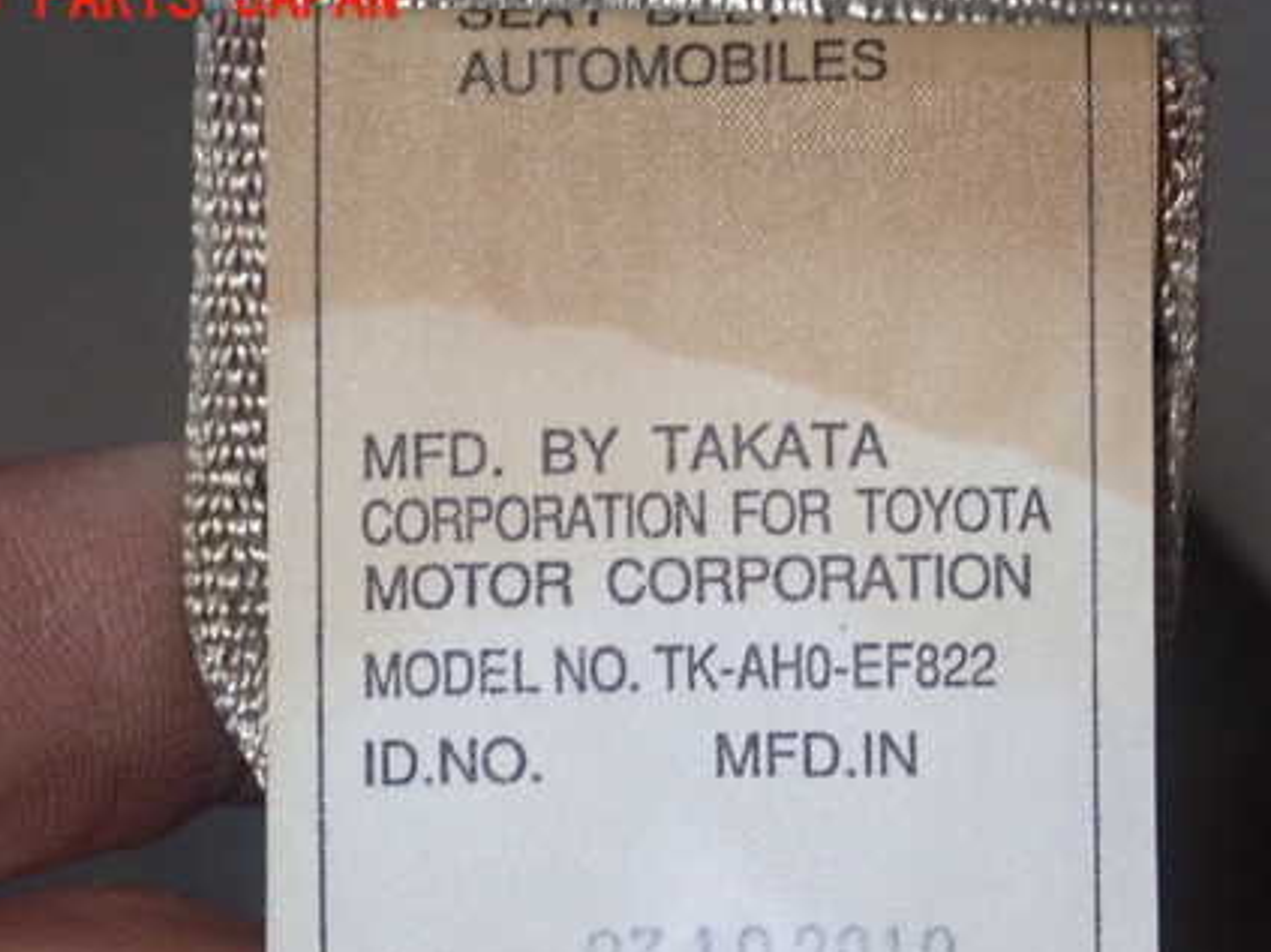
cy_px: 637
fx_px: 3854
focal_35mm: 105
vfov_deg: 14.1
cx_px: 754
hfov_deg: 18.7
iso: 800
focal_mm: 13.47
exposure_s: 1/50
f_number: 4.2
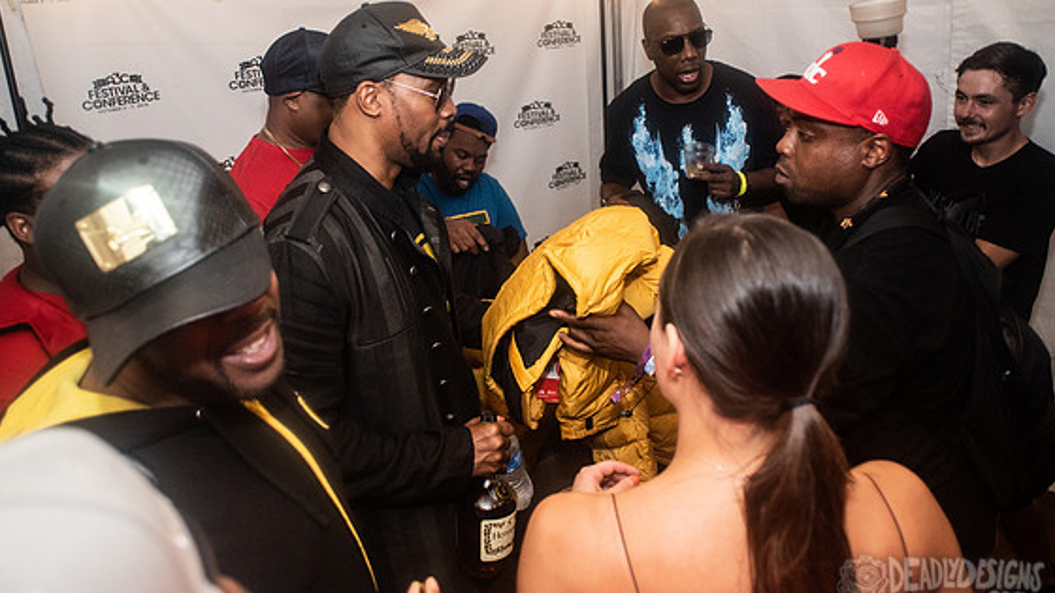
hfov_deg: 74.0
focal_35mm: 25
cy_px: 203
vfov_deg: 45.4
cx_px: 505
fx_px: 699
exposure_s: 1/200
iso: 2000
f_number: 3.5
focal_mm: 20
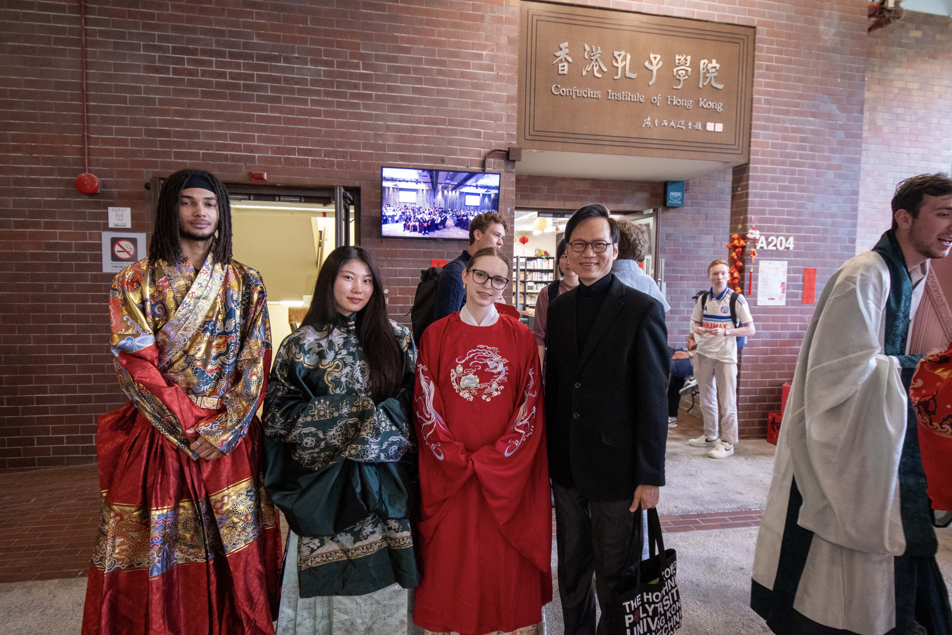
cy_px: 318
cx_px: 476
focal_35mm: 21
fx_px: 555
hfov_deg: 81.2
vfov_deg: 59.5
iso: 2500
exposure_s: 1/40
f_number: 4.5
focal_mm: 14
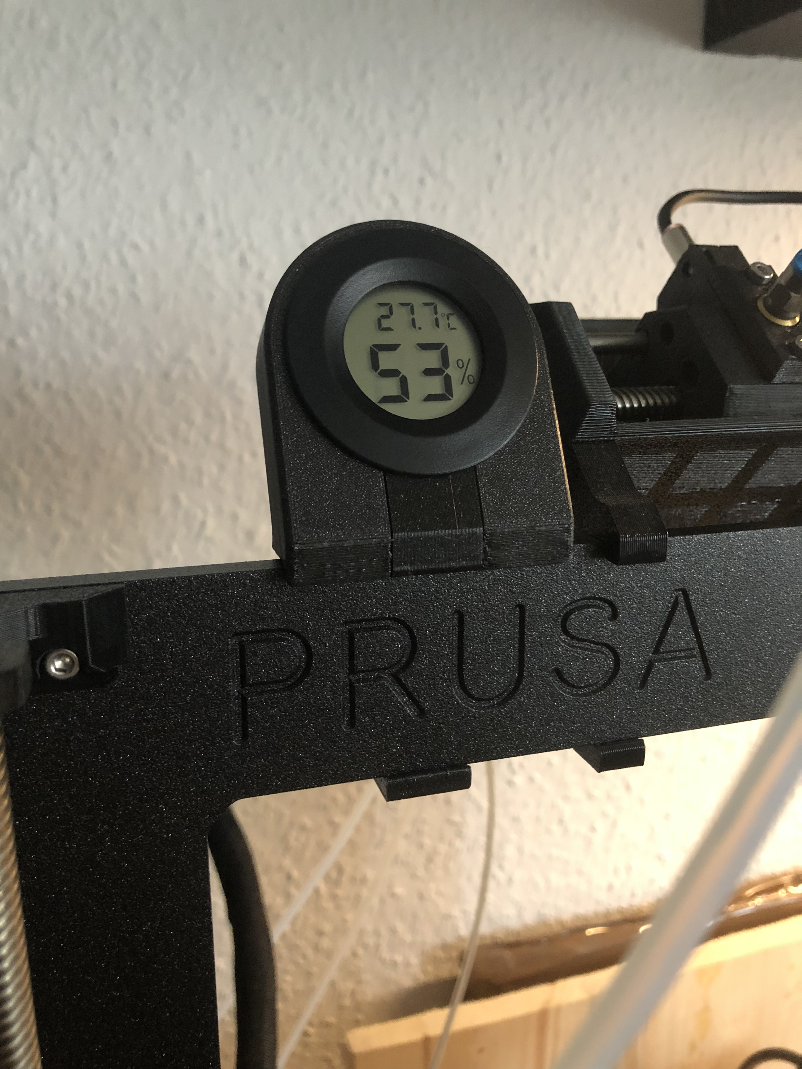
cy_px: 534
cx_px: 401
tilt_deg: -12.6
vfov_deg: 63.4
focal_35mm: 28
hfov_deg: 49.7
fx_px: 865
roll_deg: +0.7
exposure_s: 1/7
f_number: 1.8
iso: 100
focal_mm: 3.99
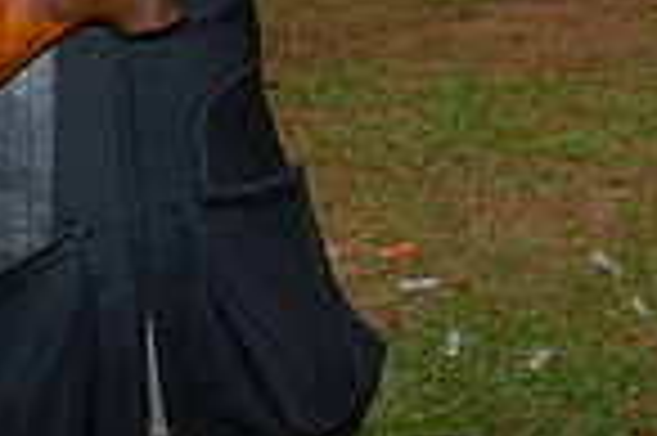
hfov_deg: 14.7
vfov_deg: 9.6
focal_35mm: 139
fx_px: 2534
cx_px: 504
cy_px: -225
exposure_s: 1/250
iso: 320
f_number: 6.3
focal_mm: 35
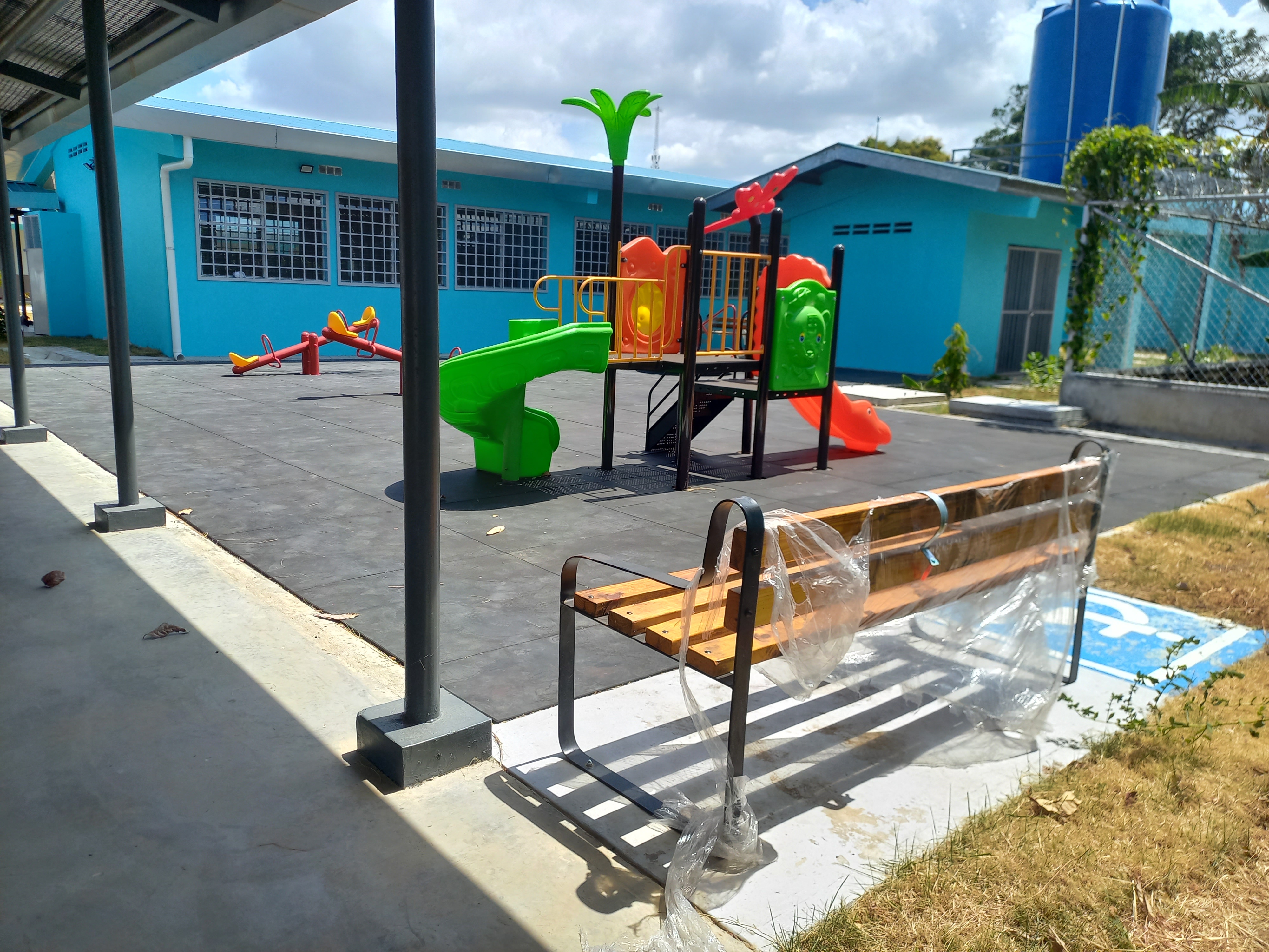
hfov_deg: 69.4
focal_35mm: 25
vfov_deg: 54.9
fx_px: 916
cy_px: 476
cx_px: 634
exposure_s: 1/996
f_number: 1.8
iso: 50
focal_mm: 4.65
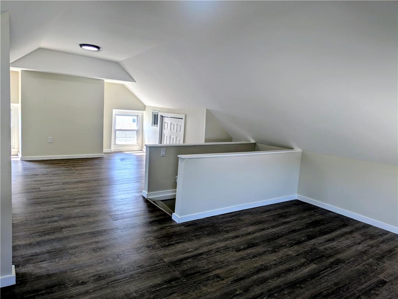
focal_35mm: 24
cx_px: 199
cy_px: 150
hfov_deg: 71.5
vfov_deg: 56.9
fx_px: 276
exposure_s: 1/190
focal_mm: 6.81
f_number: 1.85
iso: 51
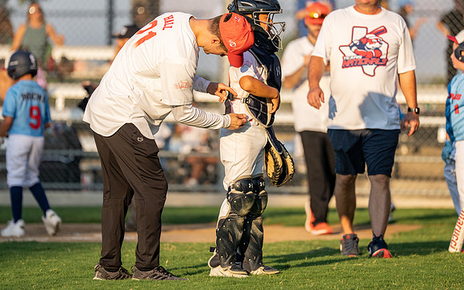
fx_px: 3225
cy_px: 108
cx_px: 242
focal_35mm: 255
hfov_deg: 8.2
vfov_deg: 5.1
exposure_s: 1/5000
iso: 400
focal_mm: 200
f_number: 2.8
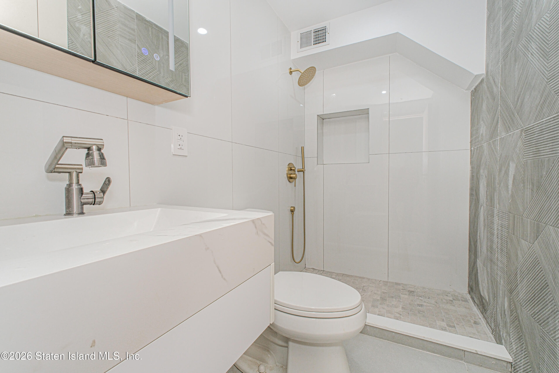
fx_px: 233
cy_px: 186
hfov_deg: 100.4
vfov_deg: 77.3
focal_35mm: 15
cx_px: 280
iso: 640
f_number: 7.1
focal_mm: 10
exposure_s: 1/60
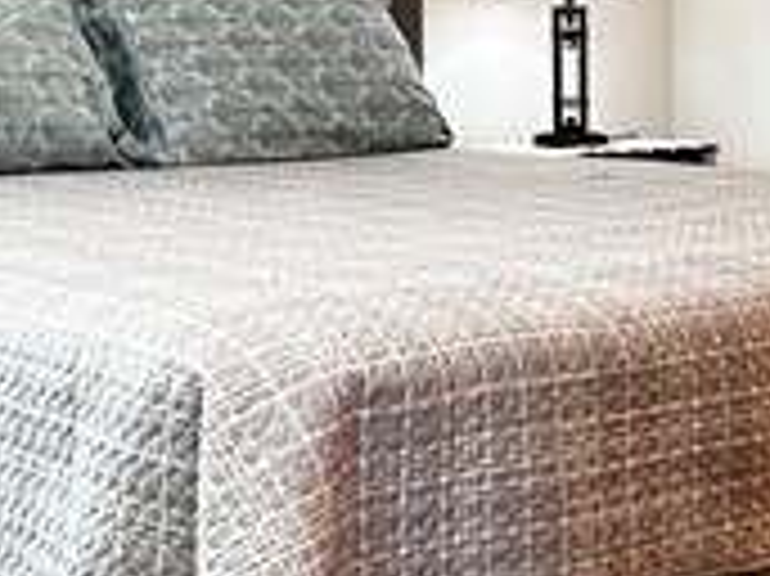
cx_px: 212
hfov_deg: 23.1
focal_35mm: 84
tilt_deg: -1.1
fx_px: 1867
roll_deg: +0.2
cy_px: 45
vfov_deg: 17.3
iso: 400
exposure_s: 1/60
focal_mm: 2.22
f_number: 2.2
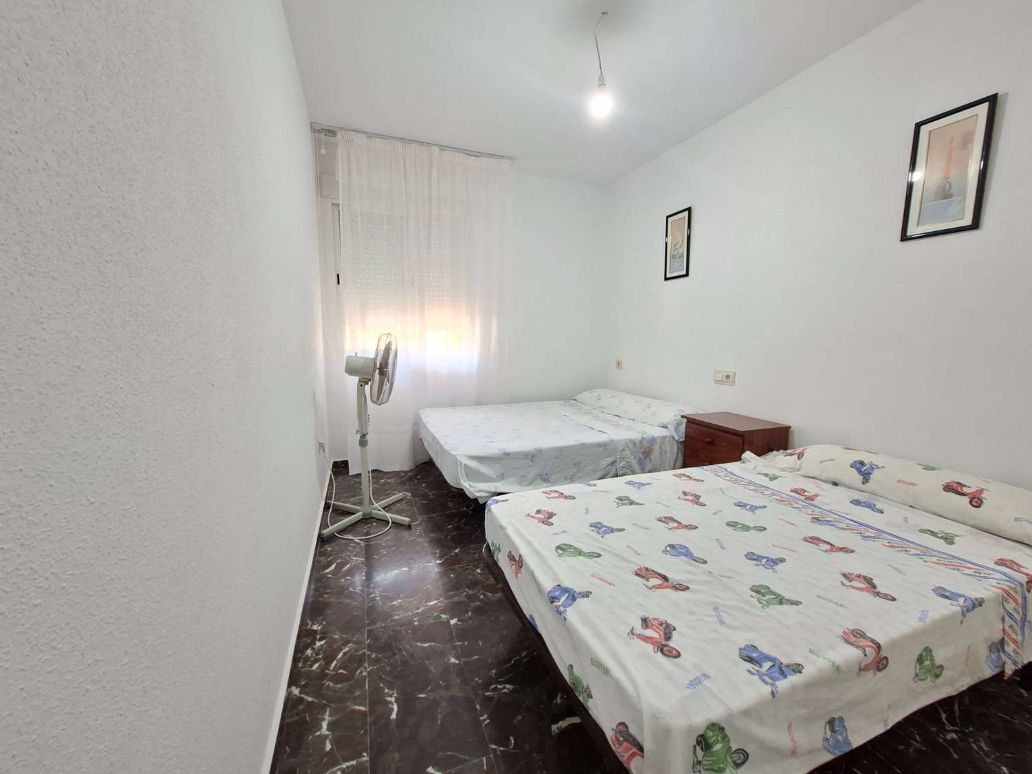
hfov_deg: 106.2
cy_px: 387
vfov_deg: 89.9
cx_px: 516
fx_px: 388
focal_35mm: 13
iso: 200
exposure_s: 1/25
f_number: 2.2
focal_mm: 1.74
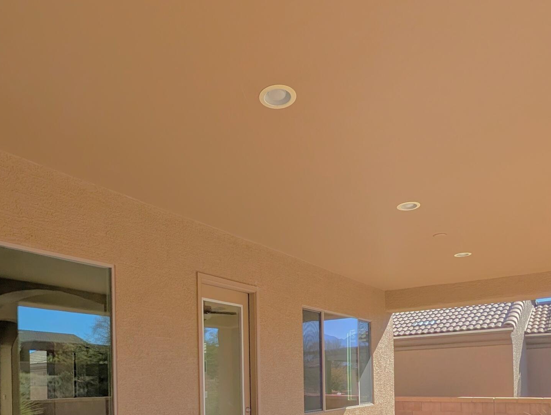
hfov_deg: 69.1
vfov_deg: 49.2
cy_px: 371
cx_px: 247
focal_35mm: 25
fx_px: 398
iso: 45
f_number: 1.7
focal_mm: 2.02
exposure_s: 1/3906
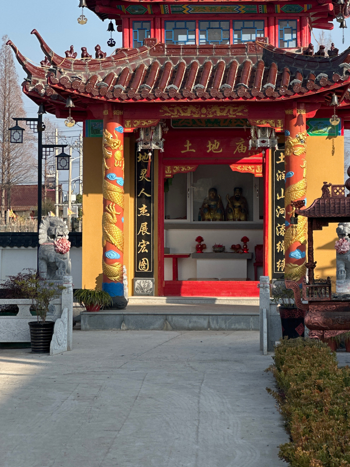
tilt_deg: +2.7
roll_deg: +0.5
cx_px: 233
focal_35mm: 118
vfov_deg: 16.6
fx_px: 1591
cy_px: 152
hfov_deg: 12.5
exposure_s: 1/459
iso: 32
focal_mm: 9
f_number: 2.8
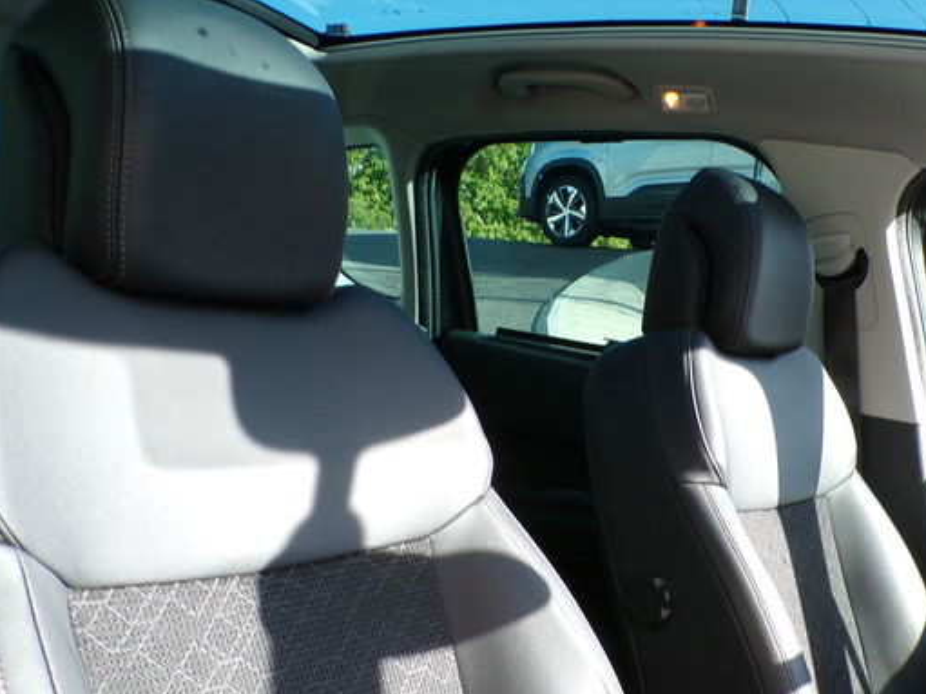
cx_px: 756
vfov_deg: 30.3
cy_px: 533
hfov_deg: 38.7
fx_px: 1257
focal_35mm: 47
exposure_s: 1/70
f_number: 4.4
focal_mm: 4.3
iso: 100
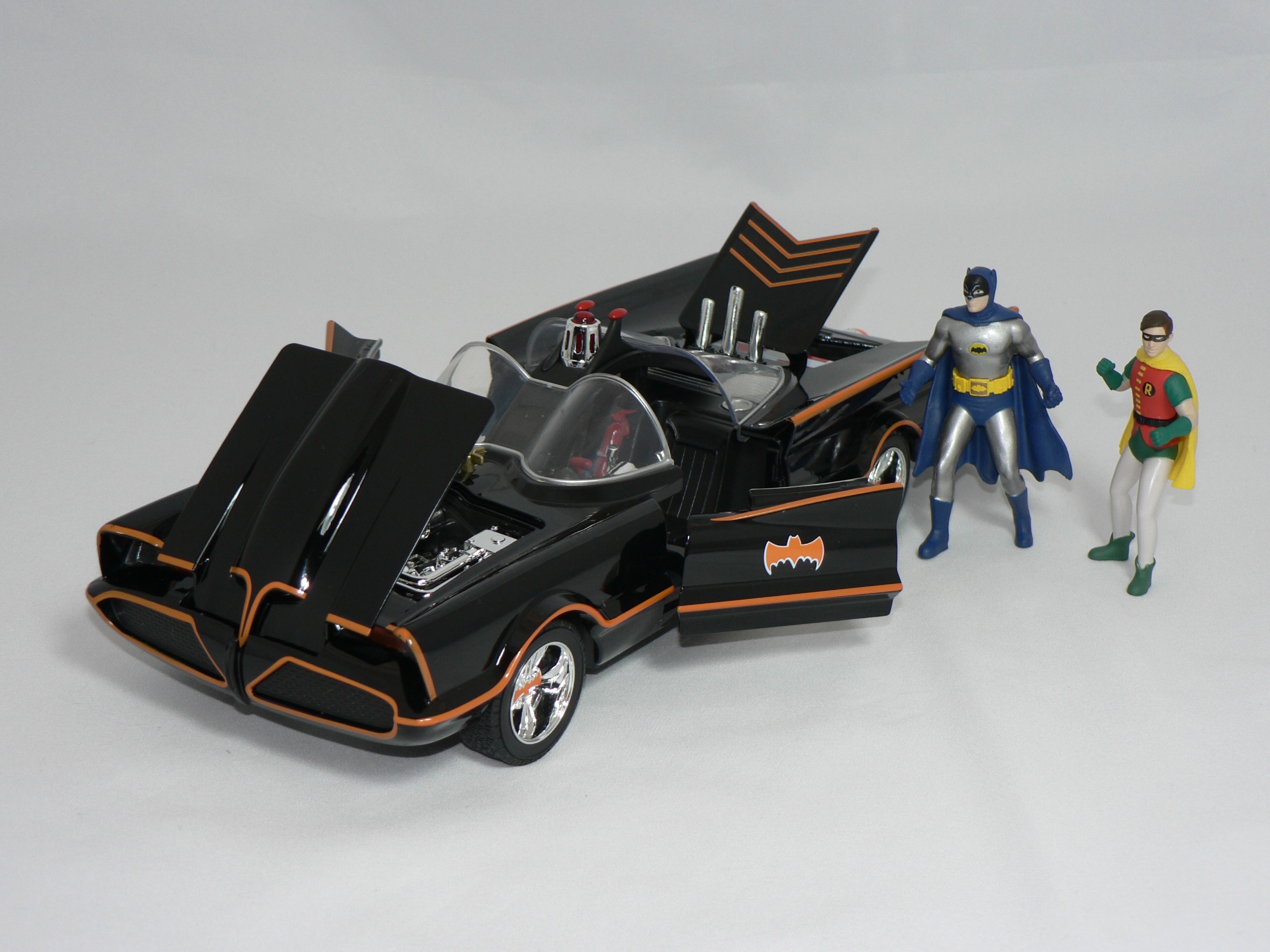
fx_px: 2385
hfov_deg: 29.8
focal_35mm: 65
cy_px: 476
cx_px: 635
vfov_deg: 22.6
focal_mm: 10.9
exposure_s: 1/60
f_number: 3.2
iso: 80
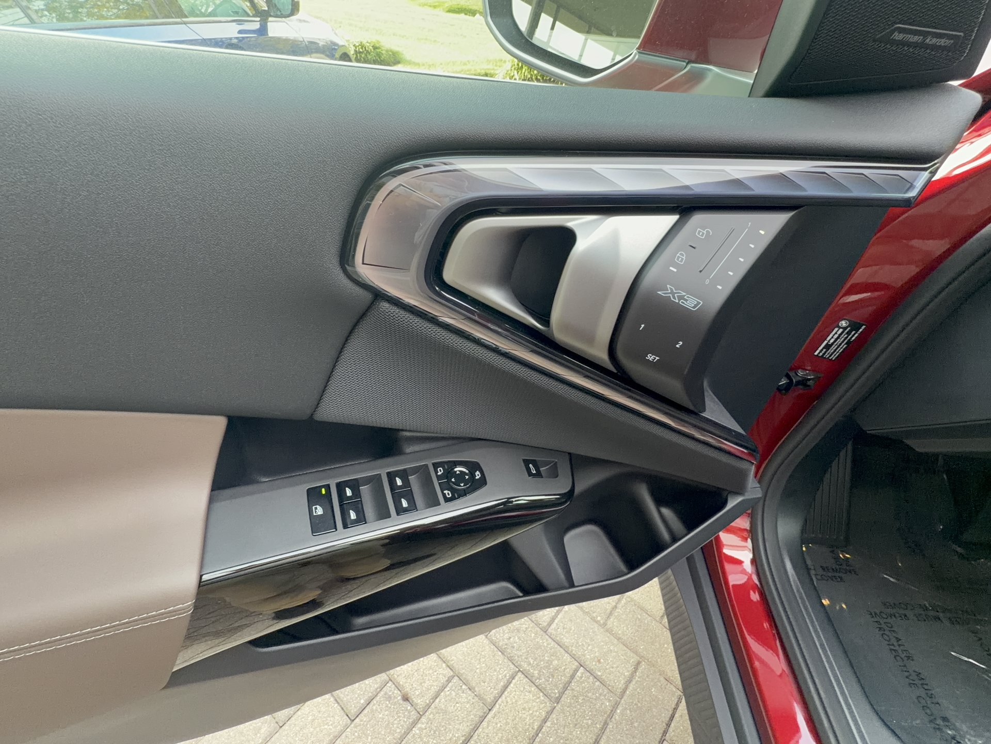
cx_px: 496
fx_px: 458
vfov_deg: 78.1
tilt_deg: -43.0
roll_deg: -2.9
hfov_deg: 94.5
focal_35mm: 16
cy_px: 372
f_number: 2.2
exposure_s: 1/48
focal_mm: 2.22
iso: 80
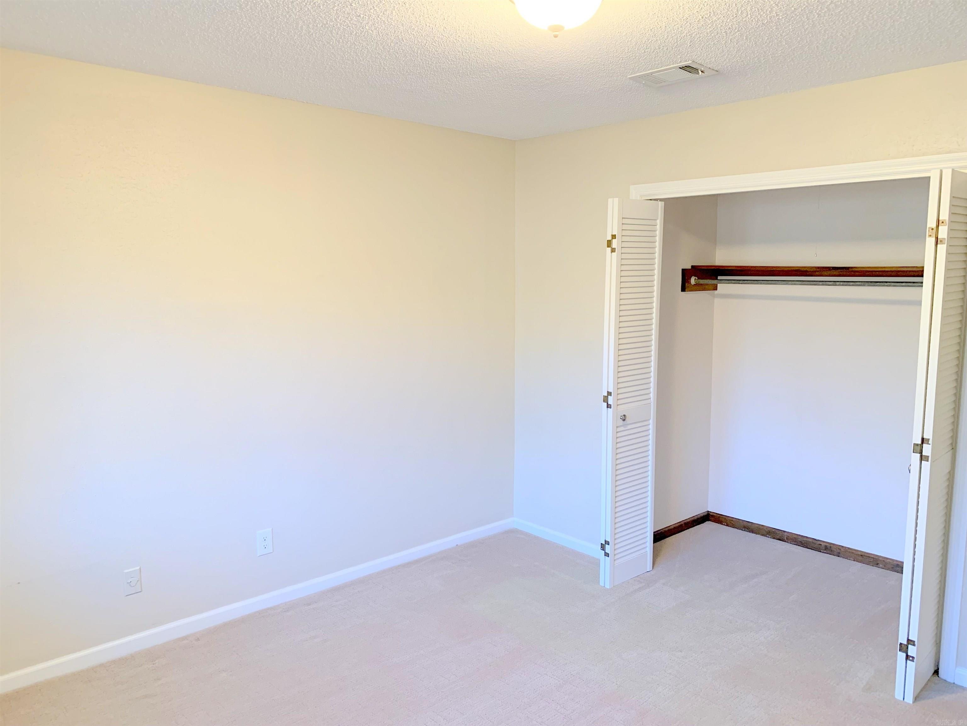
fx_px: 726
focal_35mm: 26
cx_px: 484
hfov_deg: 67.3
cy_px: 363
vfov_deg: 53.1
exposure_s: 1/60
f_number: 1.8
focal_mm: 4.25
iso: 160
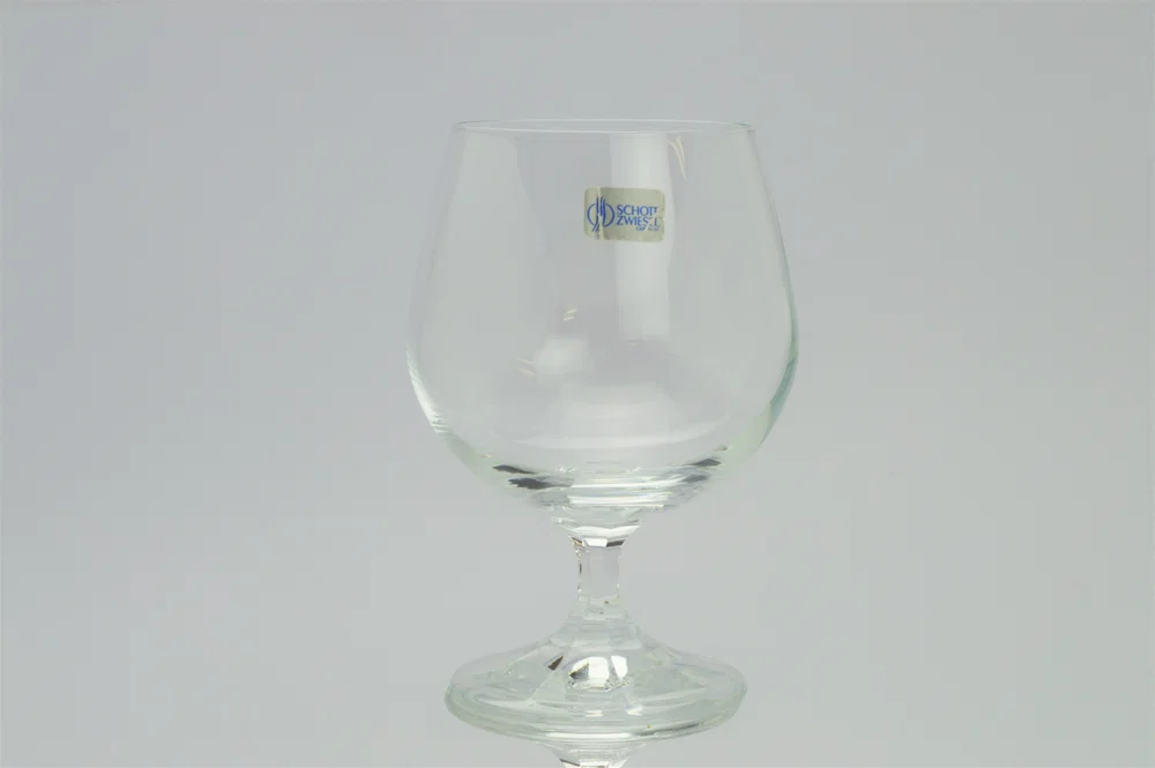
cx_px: 578
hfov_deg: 24.6
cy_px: 384
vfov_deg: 16.5
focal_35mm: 82
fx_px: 2645
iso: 100
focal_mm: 55
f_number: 16
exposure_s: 1/125
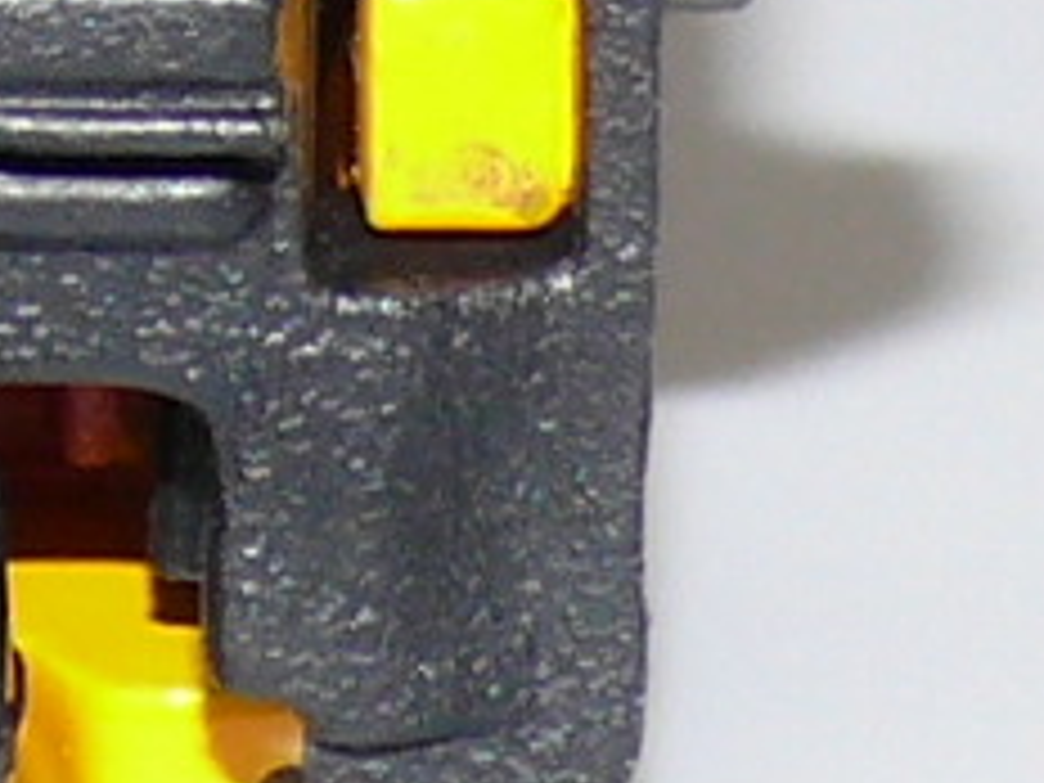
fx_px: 22469
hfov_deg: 2.6
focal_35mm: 745
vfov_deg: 2.0
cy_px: -536
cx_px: -2124
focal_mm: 13.8
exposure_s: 1/30
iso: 100
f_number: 4
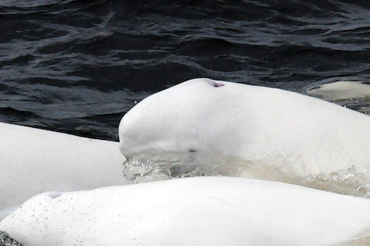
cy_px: 250
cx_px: 182
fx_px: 10828
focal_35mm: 1055
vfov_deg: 1.3
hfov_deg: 2.0
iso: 1250
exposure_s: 1/1000
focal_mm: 270
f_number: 16
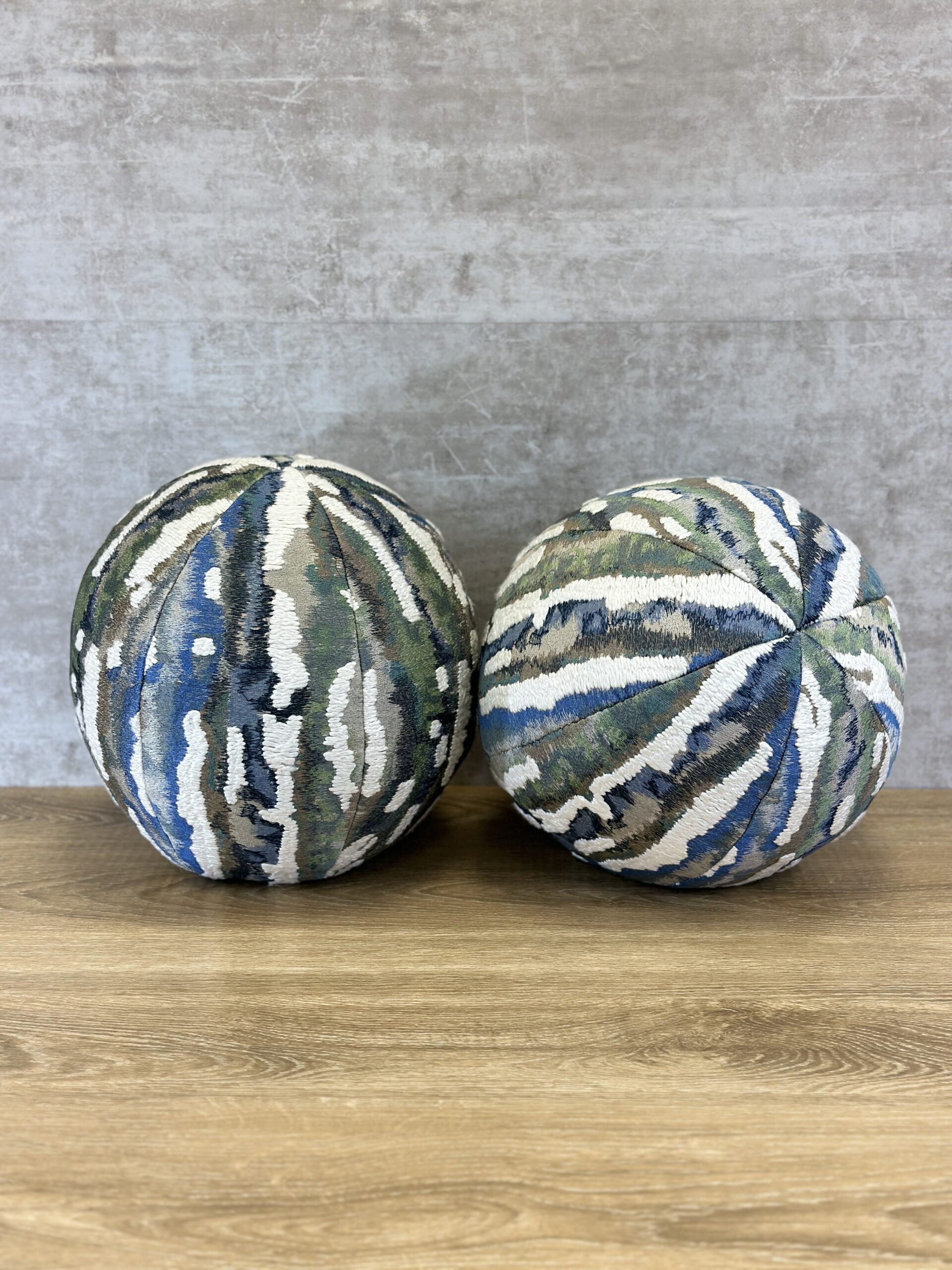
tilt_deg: -15.2
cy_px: 635
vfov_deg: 39.7
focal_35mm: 48
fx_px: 1760
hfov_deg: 30.3
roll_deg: +0.2
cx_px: 476
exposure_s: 1/120
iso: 64
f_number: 1.78
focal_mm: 6.86
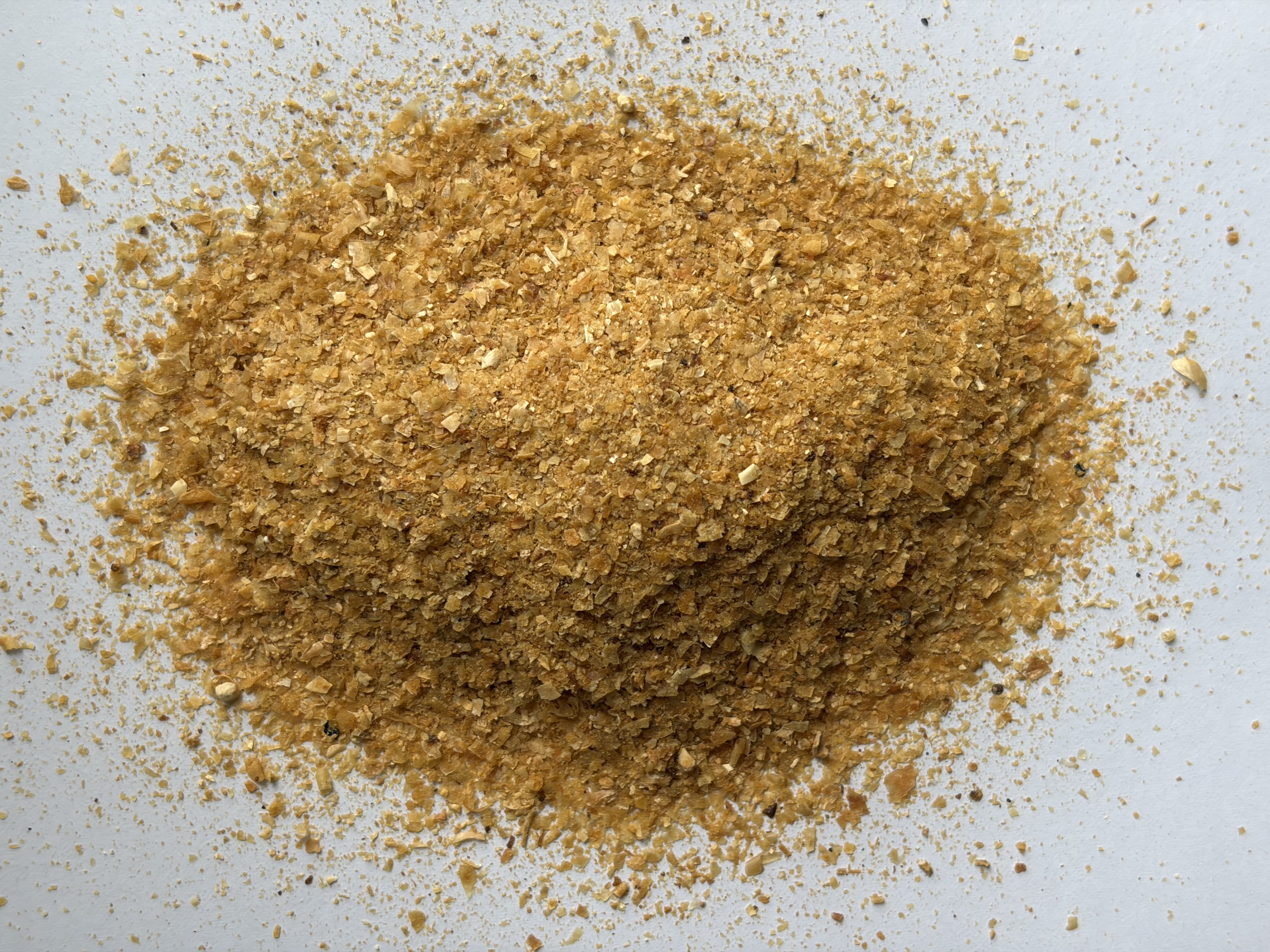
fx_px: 1908
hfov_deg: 36.8
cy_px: 476
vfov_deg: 28.0
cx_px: 635
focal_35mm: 52
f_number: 1.6
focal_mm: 5.96
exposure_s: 1/146
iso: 25
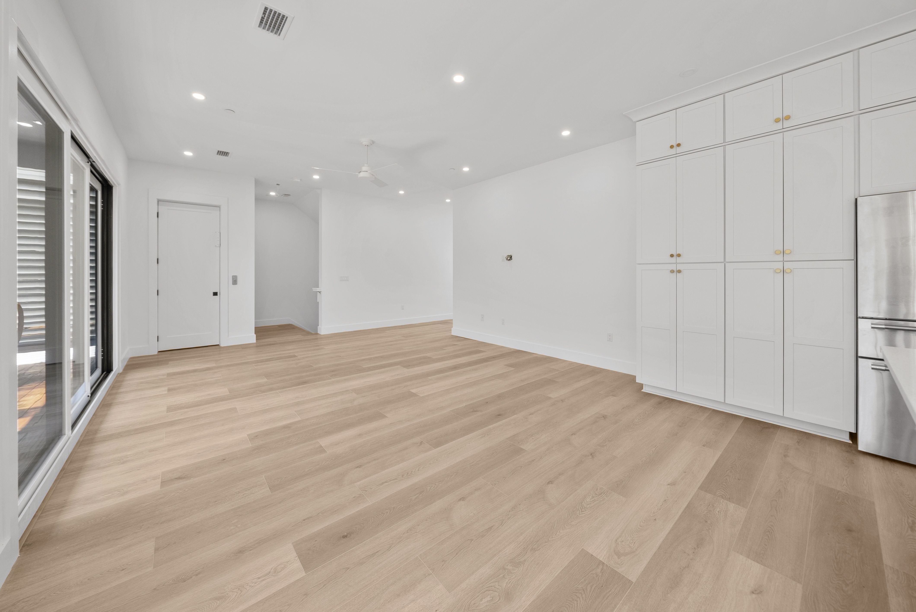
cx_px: 458
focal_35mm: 12
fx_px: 305
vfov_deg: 90.1
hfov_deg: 112.6
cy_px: 306
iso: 200
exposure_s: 1/15
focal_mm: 12
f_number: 7.1
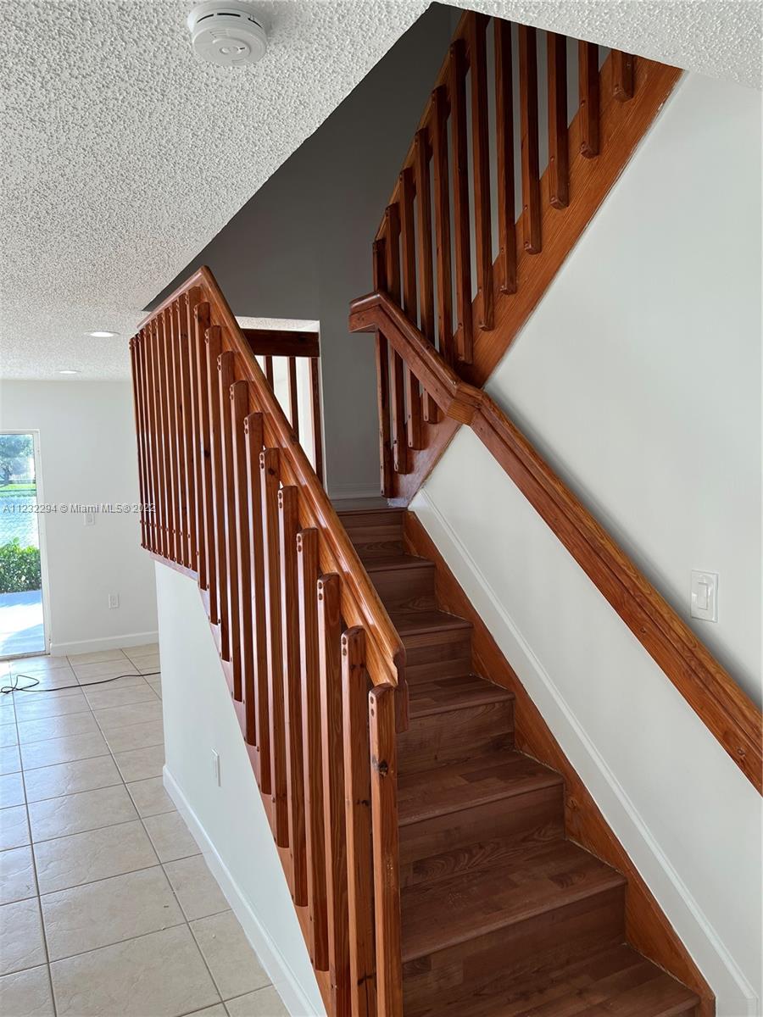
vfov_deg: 67.3
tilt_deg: -2.3
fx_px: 764
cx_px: 382
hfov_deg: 53.1
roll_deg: +3.4
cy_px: 508
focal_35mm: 26
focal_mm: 5.7
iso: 40
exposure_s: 1/158
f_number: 1.5
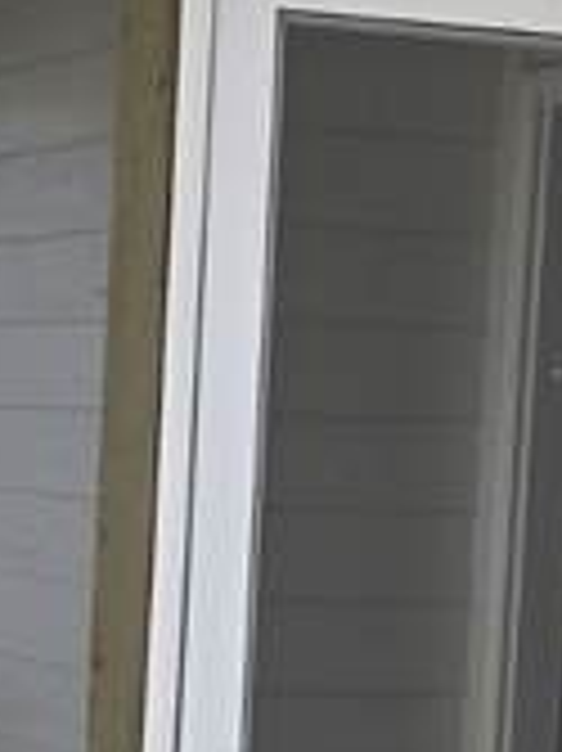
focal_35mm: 132
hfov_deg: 11.1
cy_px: 842
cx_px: 0
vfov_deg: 14.6
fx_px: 2861
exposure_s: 1/359
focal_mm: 6.3
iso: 25
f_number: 1.7
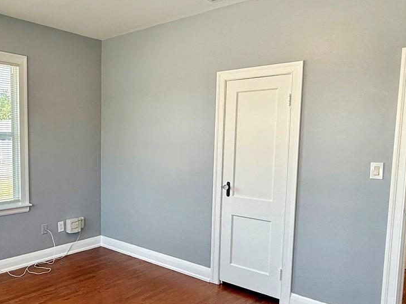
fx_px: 364
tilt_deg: -4.5
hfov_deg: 57.0
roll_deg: -1.4
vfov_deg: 45.3
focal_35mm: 31
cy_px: 172
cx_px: 133
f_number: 2.2
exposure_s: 1/145
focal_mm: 2.22
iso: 64
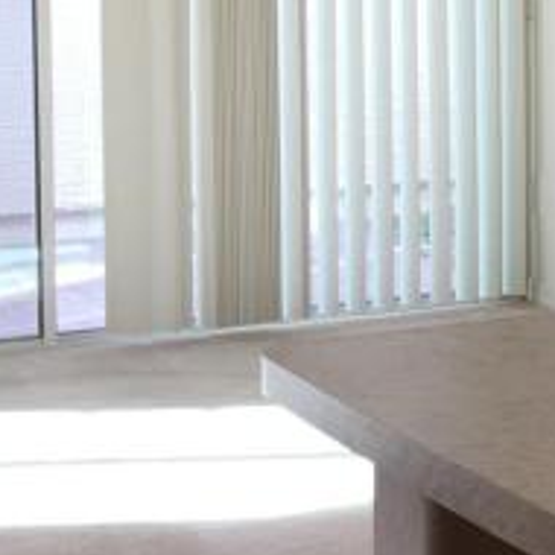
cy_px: -26
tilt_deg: -1.8
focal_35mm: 138
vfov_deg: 12.5
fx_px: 2503
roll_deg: +0.0
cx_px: 1367
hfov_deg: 10.7
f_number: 2.2
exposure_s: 1/60
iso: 32
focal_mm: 4.15
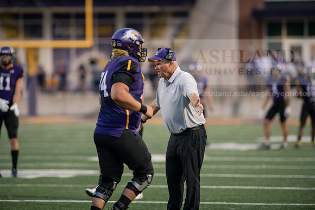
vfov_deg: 4.6
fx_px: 2625
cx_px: 158
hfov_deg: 6.9
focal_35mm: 300
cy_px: 105
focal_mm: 300
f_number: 2.8
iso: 2500
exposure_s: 1/800
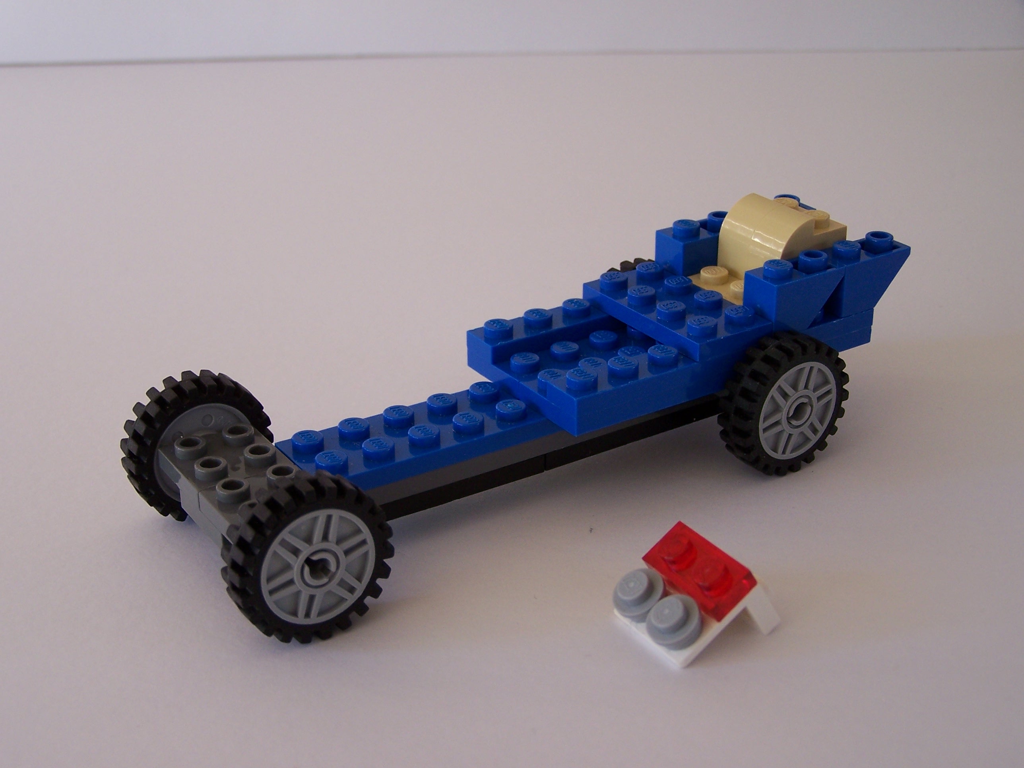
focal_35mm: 51
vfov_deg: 28.6
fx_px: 1509
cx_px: 512
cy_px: 384
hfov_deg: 37.5
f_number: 3
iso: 80
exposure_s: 1/45
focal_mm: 8.5
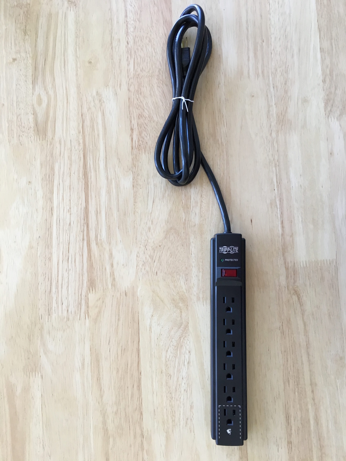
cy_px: 230
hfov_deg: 48.2
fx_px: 386
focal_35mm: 29
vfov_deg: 61.7
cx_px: 173
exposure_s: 1/30
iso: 32
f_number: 2.2
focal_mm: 4.15
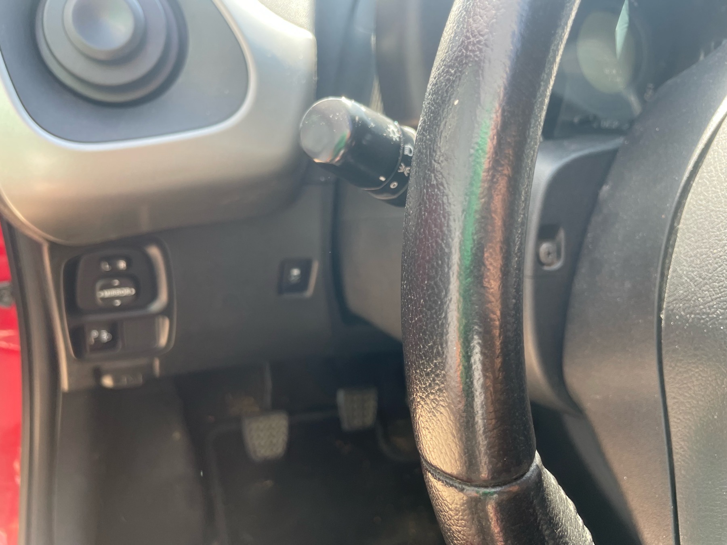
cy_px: 272
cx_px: 364
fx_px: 546
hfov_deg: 67.3
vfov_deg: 53.1
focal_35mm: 26
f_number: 1.6
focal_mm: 4.2
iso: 50
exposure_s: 1/121
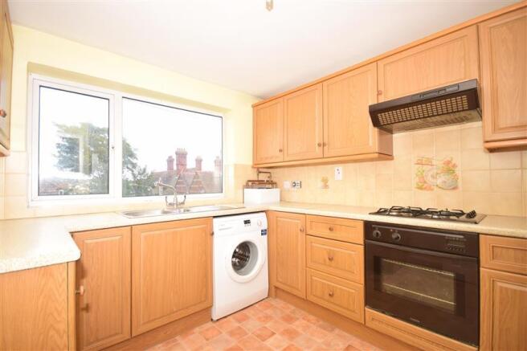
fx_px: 220
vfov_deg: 77.3
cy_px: 176
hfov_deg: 100.4
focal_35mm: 15
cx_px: 264
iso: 200
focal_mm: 10
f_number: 5
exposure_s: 1/100
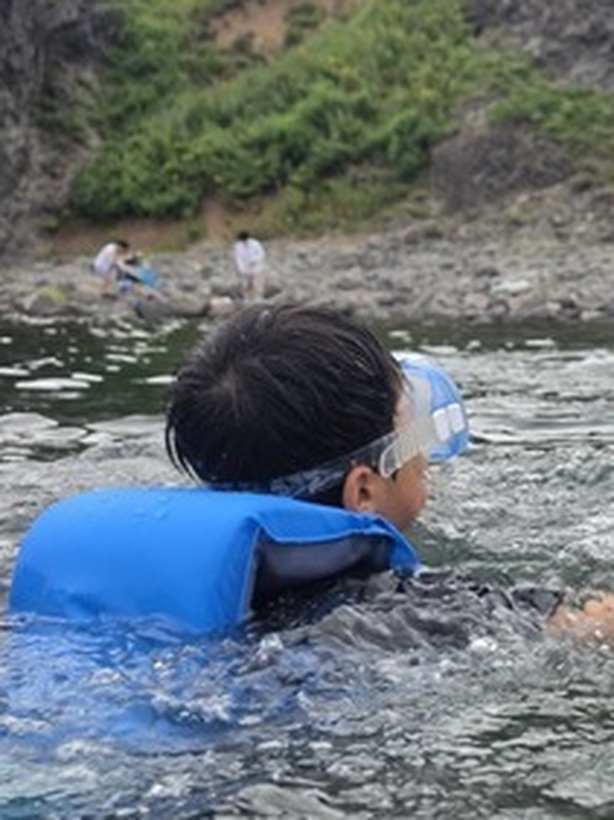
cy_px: 410
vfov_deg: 38.9
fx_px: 1161
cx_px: 652
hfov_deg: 27.5
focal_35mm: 49
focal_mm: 6.5
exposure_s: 1/136
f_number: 1.4
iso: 10
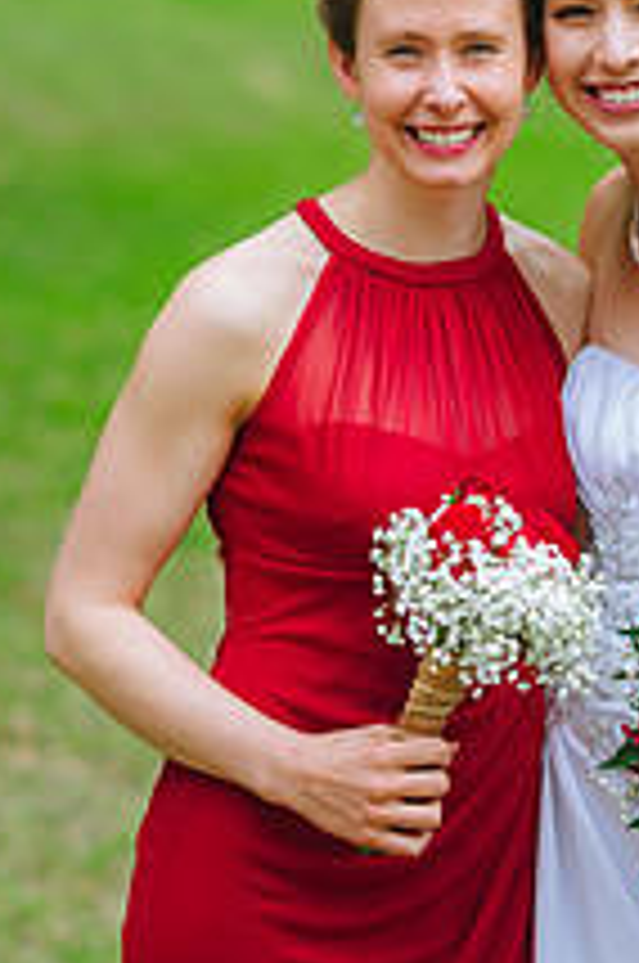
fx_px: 4781
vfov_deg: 11.5
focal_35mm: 179
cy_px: 441
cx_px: 576
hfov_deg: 7.6
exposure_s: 1/250
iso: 50
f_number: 2.2
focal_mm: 85
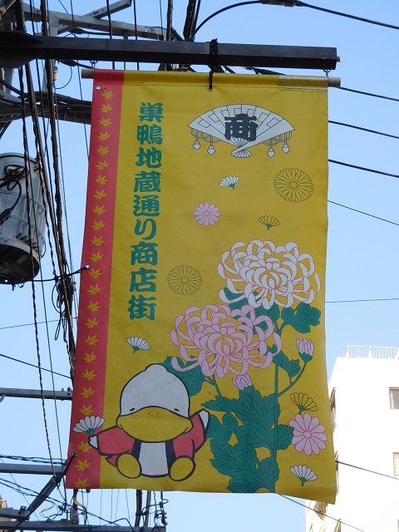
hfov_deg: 16.4
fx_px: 1383
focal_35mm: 90
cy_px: 266
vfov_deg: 21.8
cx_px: 200
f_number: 4.7
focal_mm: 16.1
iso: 125
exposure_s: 1/200
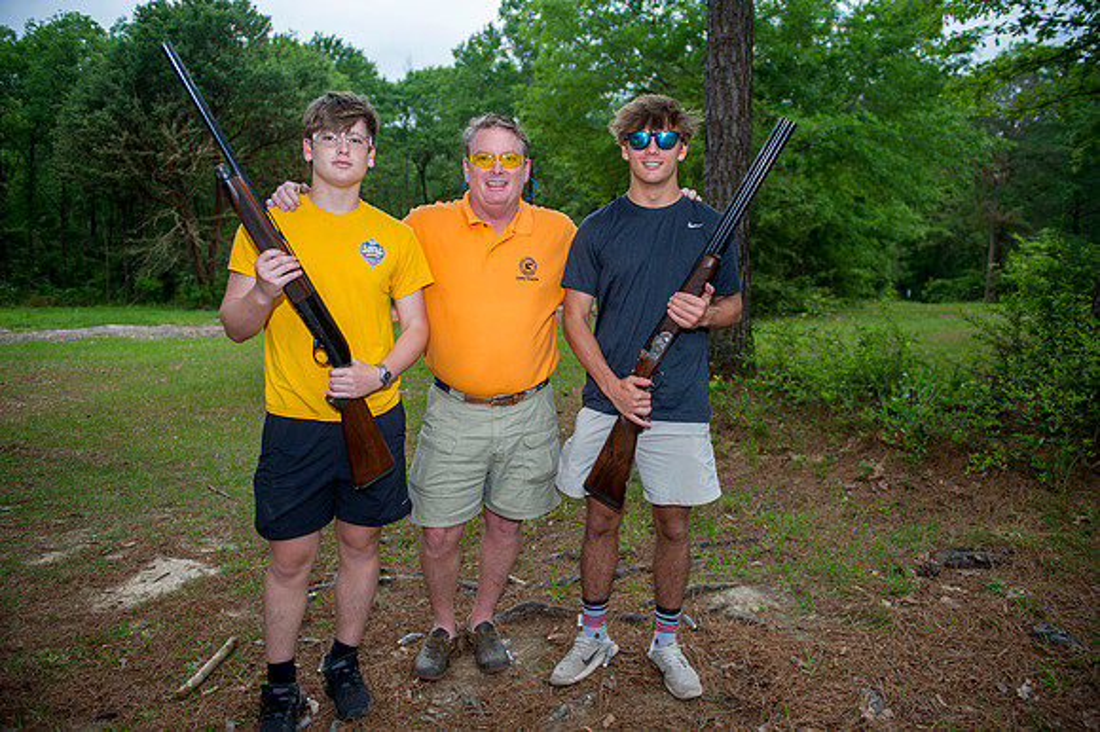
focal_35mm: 24
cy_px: 366
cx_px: 550
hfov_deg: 73.8
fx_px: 733
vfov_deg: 53.1
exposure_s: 1/80
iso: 640
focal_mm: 24
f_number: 3.2
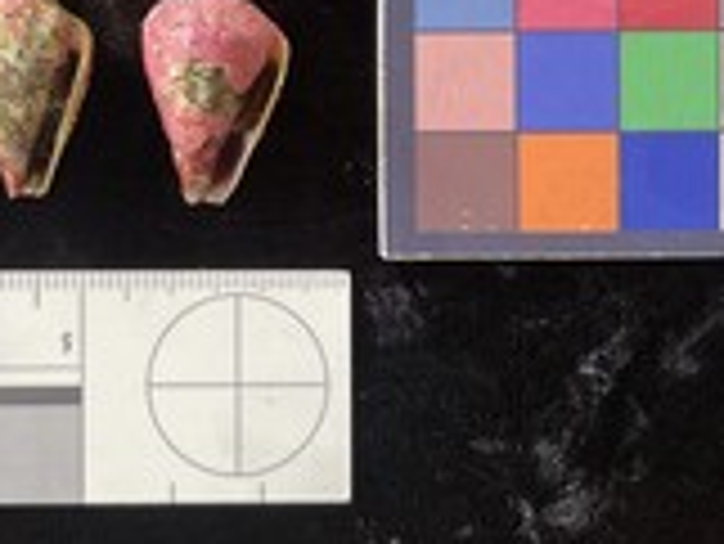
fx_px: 1319
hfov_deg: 29.7
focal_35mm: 63
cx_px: 103
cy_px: 29
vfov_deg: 22.6
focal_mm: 3
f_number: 1.8
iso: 80
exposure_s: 1/60
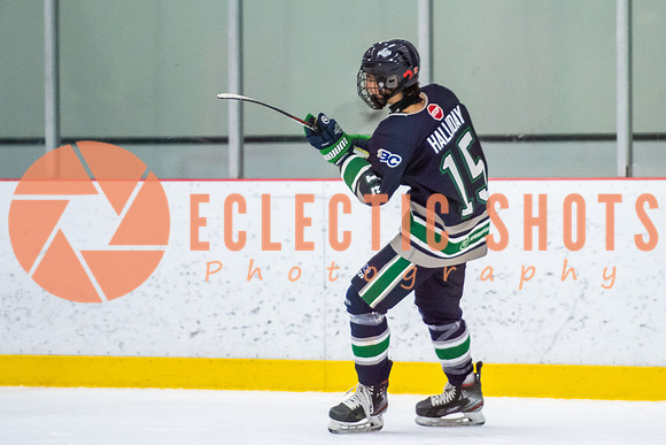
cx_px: 427
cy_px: 151
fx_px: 7565
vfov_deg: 3.4
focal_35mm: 409
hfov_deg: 5.0
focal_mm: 200
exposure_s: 1/640
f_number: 2.8
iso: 1800
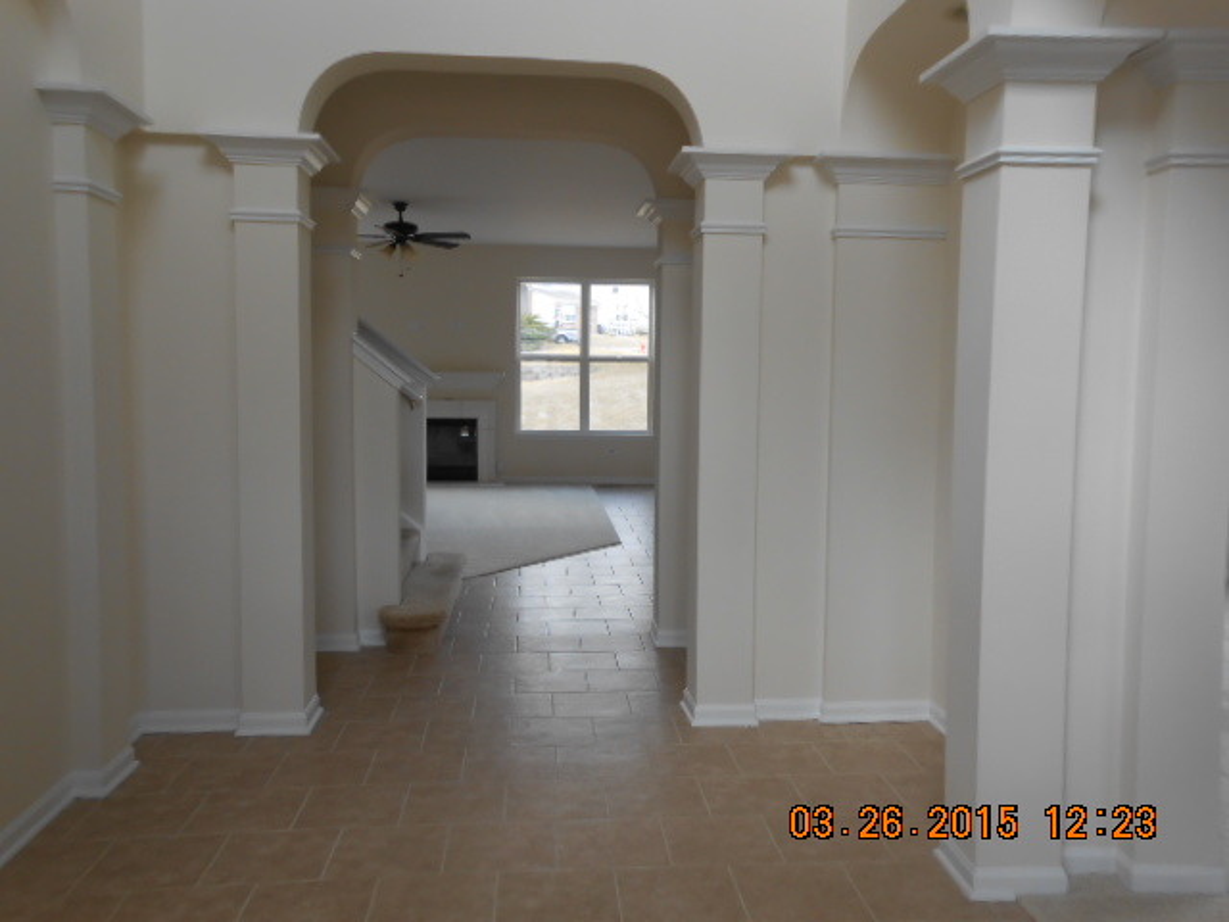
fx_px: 923
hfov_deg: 67.3
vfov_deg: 53.1
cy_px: 461
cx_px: 614
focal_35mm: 26
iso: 80
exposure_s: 1/80
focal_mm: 4.6
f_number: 3.5
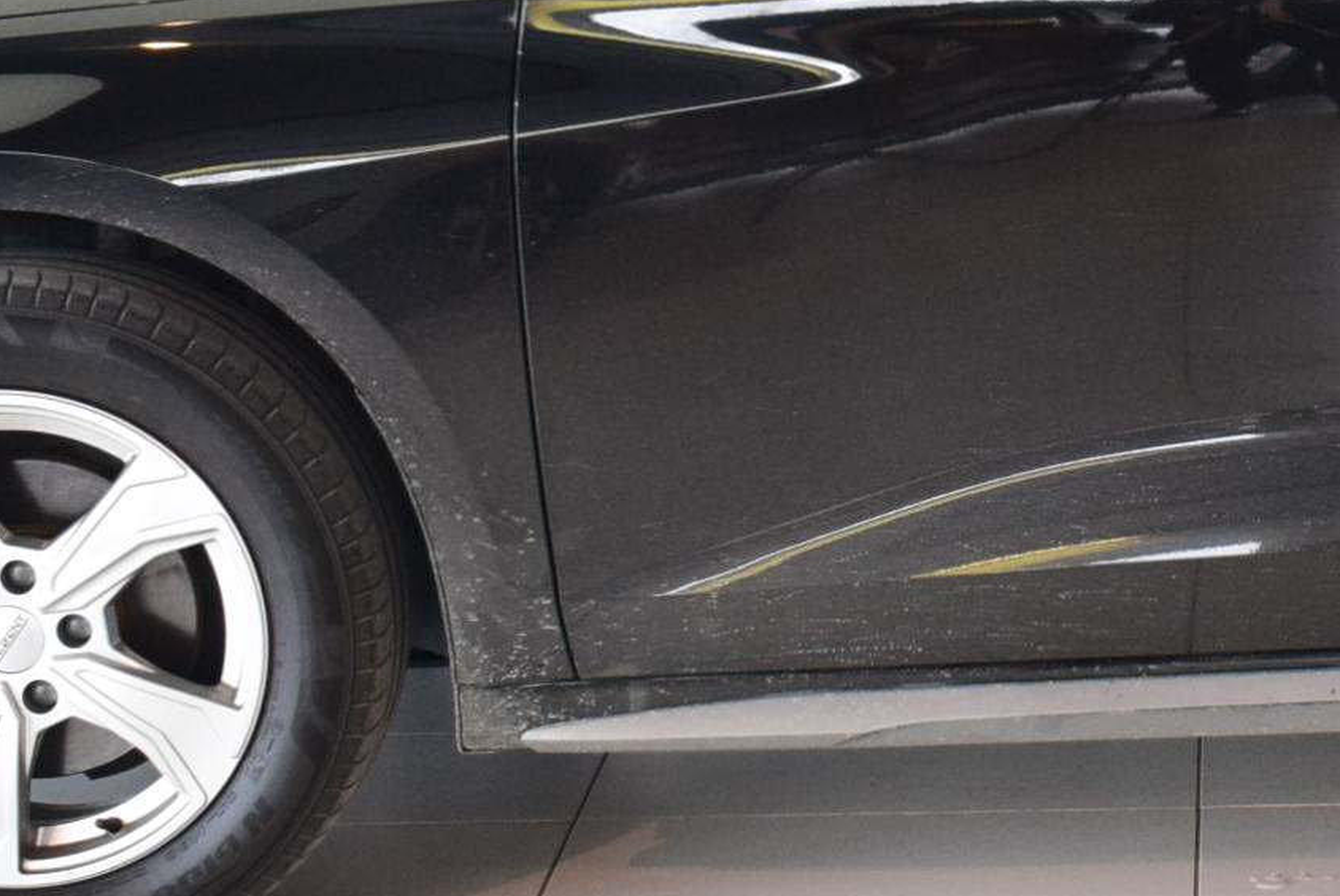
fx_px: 4358
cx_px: 1505
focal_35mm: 117
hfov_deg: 16.9
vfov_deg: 11.7
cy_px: 208
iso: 1600
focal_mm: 22
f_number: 3.8
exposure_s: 1/320
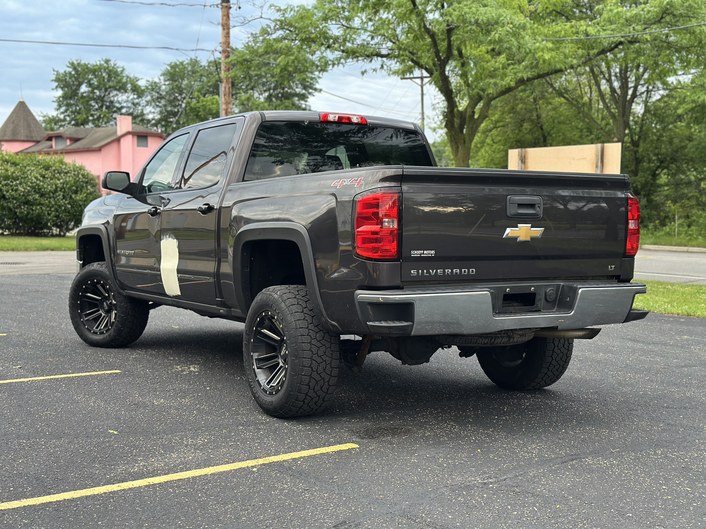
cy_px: 264
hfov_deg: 39.7
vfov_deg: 30.3
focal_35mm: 48
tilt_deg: -1.8
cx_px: 353
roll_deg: +1.3
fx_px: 979
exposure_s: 1/172
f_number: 1.78
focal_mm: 6.86
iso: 100
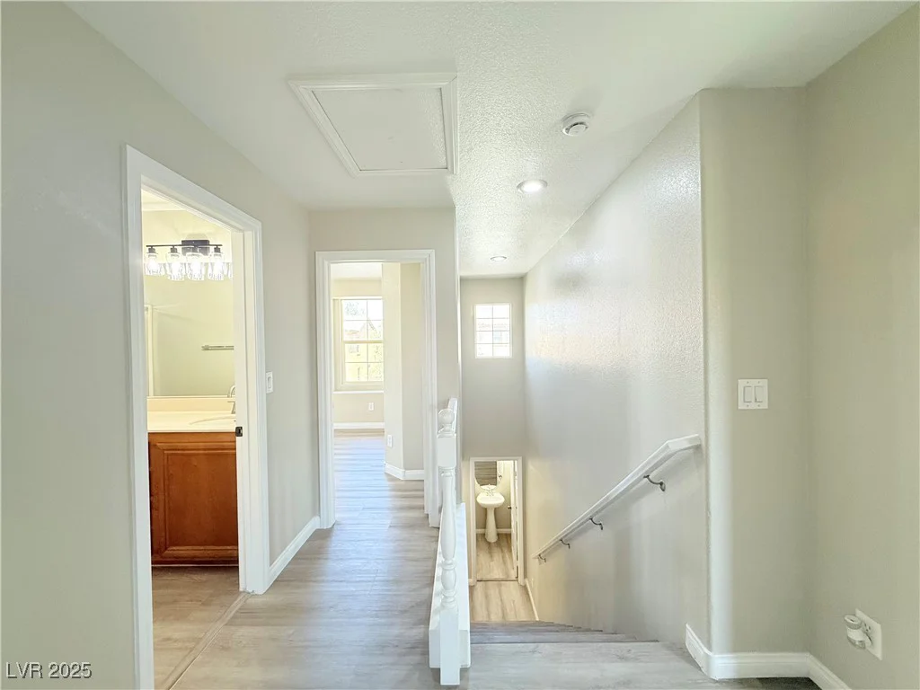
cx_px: 460
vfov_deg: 85.7
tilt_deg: -0.7
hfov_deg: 102.1
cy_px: 345
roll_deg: +1.5
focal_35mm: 14
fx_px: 372
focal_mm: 2.22
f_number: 2.2
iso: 200
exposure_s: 1/120
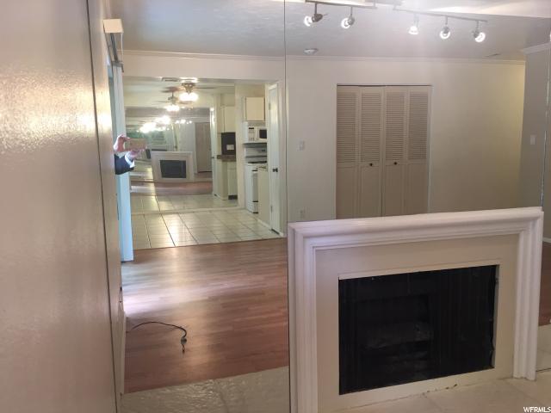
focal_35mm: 29
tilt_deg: -6.8
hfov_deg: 61.7
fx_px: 462
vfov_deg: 48.2
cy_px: 206
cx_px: 276
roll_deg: +0.8
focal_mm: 4.15
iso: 25
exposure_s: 1/15
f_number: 2.2
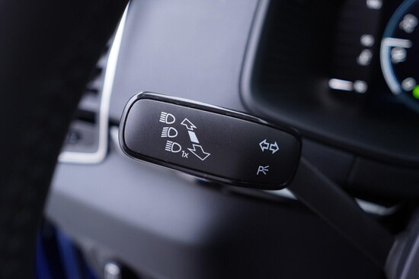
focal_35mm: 36
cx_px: 210
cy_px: 140
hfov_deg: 53.1
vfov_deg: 36.9
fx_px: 419
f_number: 2.8
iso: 250
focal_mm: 24
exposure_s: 1/40
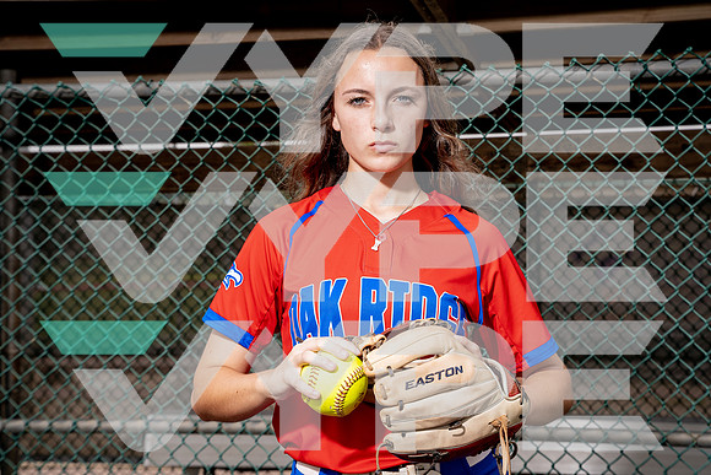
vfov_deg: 20.3
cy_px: 238
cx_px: 356
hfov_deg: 30.1
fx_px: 1323
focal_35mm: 67
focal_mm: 67
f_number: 8
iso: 100
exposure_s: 1/250
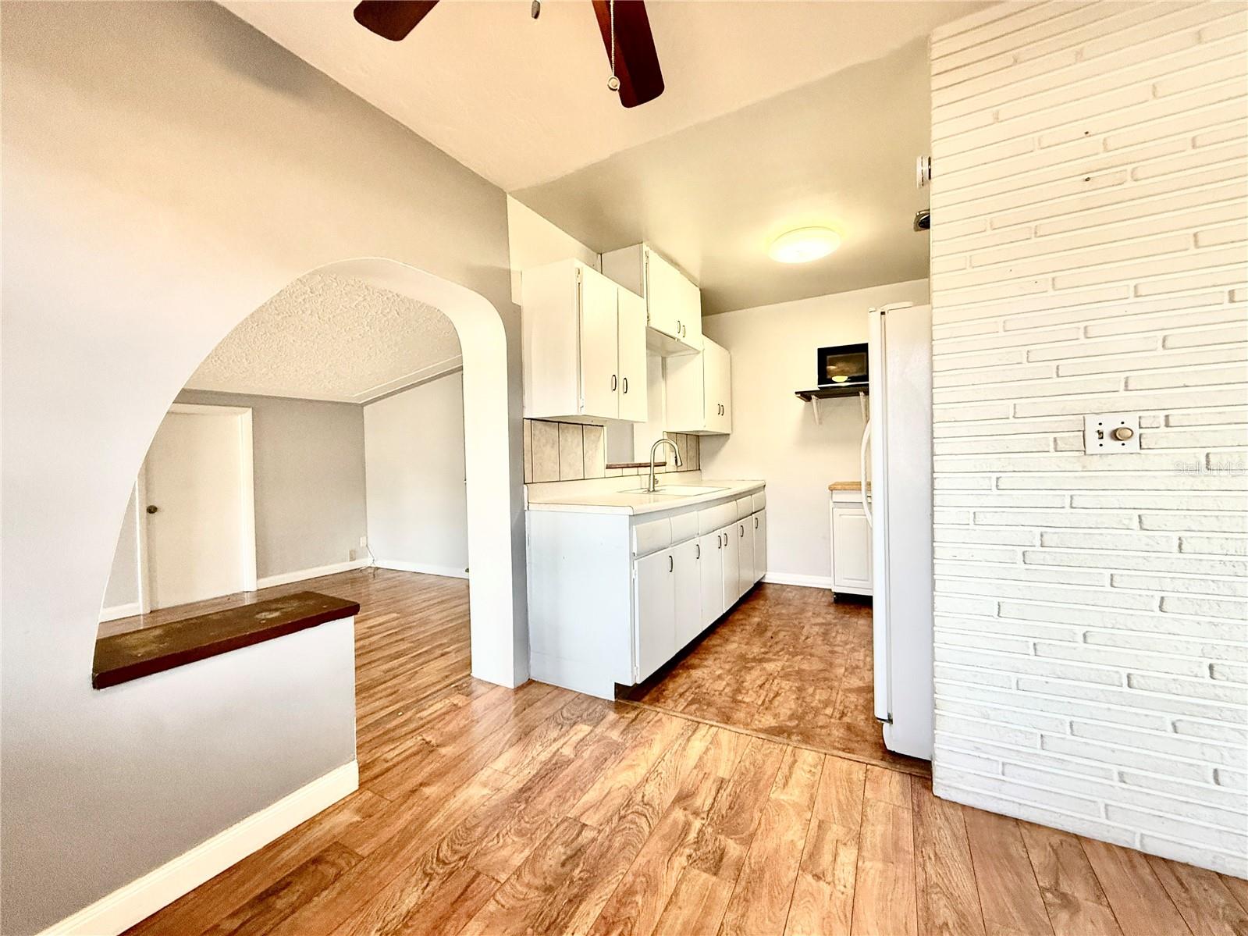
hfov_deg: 102.1
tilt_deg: -1.1
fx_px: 505
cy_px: 468
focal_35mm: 14
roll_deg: +0.6
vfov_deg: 85.7
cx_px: 624
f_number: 2.2
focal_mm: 2.22
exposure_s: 1/120
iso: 320
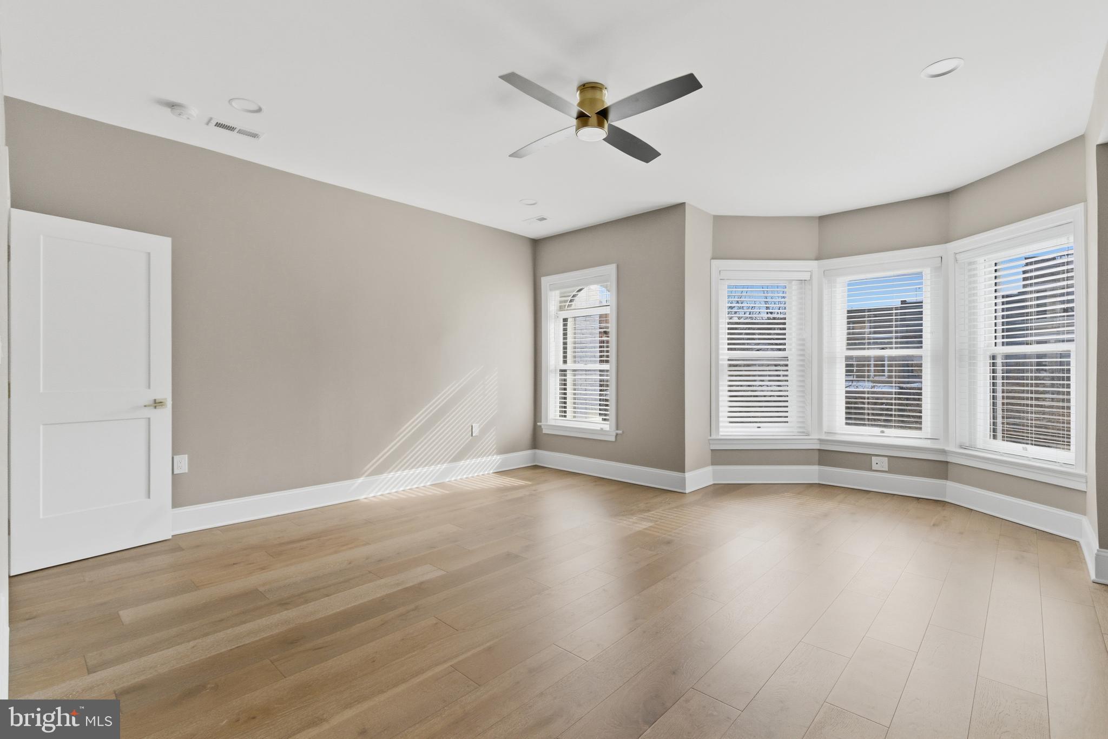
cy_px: 370
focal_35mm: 16
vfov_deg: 73.8
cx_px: 554
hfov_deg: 96.7
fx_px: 492
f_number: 8
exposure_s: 1/1000
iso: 500
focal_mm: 16
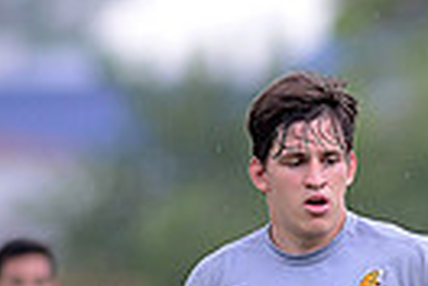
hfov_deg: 1.6
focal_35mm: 1323
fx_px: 15728
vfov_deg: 1.0
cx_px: 801
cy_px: 626
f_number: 2.8
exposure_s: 1/800
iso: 400
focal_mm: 300
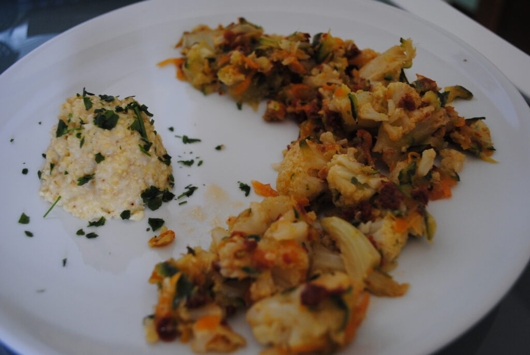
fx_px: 531
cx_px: 265
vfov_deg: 37.0
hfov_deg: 53.1
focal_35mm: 36
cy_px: 178
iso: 400
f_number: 4
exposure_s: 1/40
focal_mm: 24
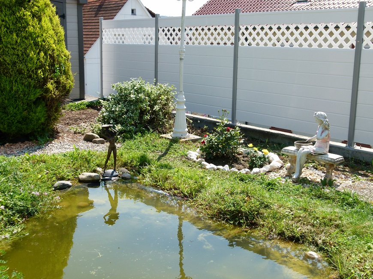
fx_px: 452
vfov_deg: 34.3
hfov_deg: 44.8
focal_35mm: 42
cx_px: 186
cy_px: 140
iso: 100
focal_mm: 7.6
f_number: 4
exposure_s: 1/500
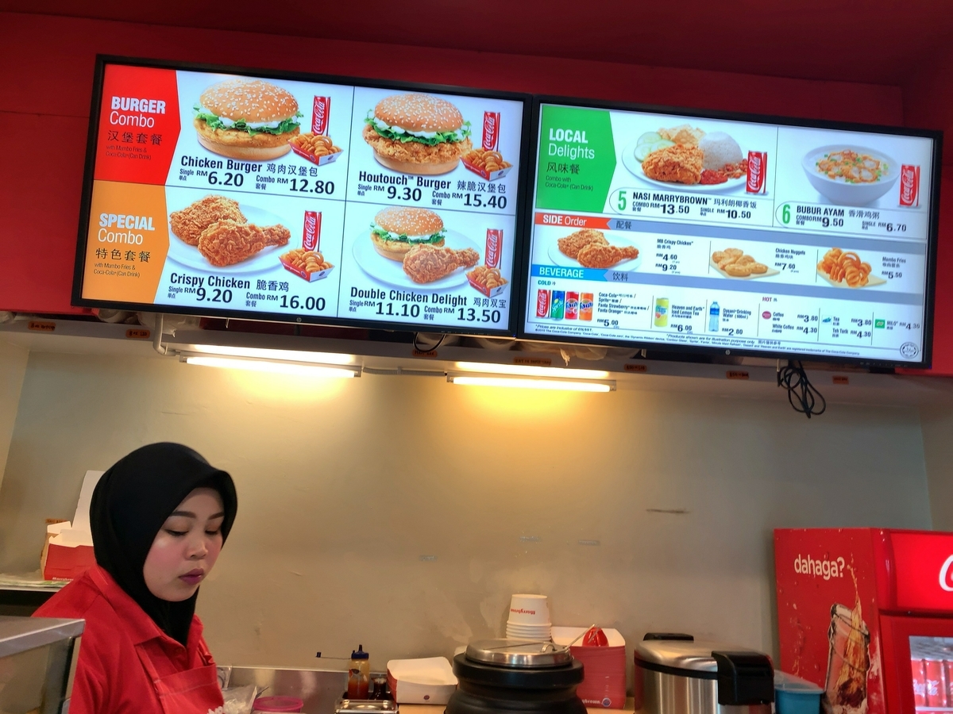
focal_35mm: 26
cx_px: 476
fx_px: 716
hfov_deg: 67.3
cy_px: 357
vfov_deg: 53.1
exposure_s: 1/42
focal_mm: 4.25
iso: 25
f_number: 1.8
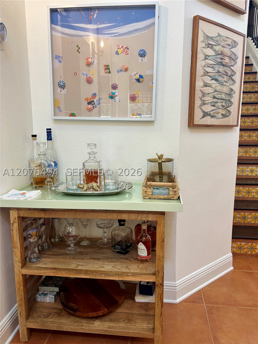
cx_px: 129
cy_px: 172
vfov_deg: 67.3
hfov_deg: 53.1
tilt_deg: -9.2
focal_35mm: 26
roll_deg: +0.9
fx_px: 258
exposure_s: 1/120
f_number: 1.6
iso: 125
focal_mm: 5.96
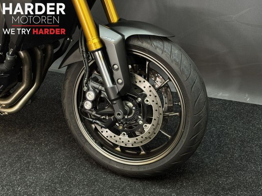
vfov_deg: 30.3
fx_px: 363
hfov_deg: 39.7
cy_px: 98
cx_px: 131
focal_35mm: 48
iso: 200
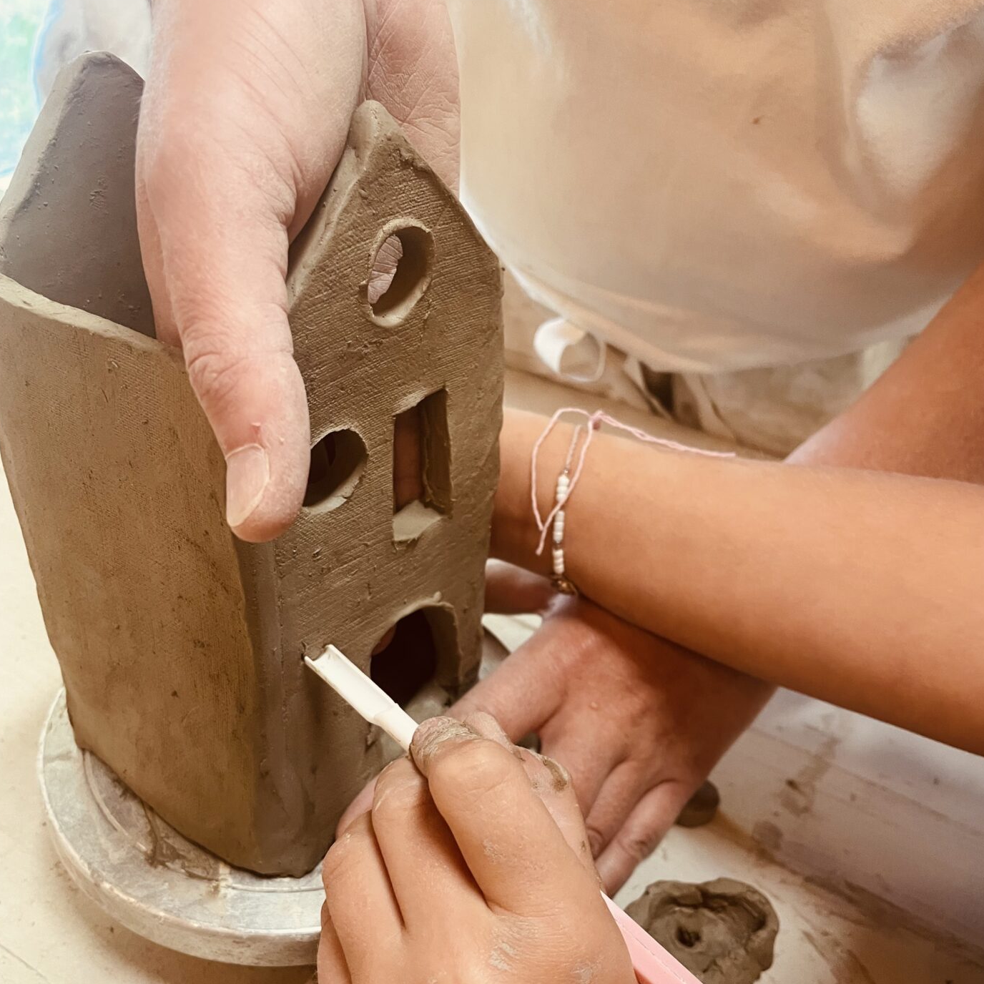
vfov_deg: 52.0
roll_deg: -4.1
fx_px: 997
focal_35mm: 31
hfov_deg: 52.5
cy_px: 607
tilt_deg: -40.0
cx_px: 489
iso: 250
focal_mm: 4.2
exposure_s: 1/50
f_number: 1.6
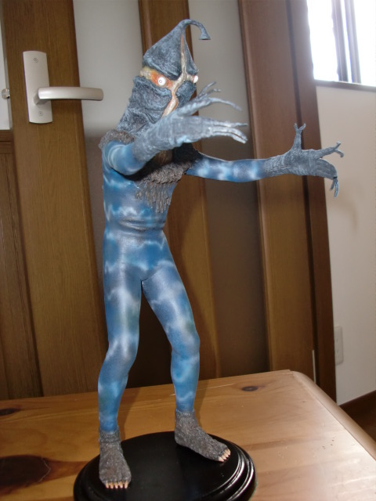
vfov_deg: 51.4
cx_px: 188
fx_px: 521
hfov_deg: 39.7
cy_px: 250
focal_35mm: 36
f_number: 2.8
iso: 200
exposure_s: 1/30
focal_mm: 6.3
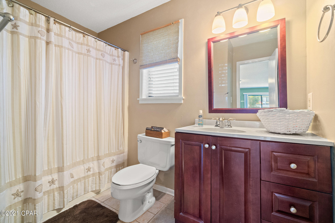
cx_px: 168
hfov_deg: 100.4
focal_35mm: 15
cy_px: 112
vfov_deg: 77.3
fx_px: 140
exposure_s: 1.3
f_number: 8
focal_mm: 10
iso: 800
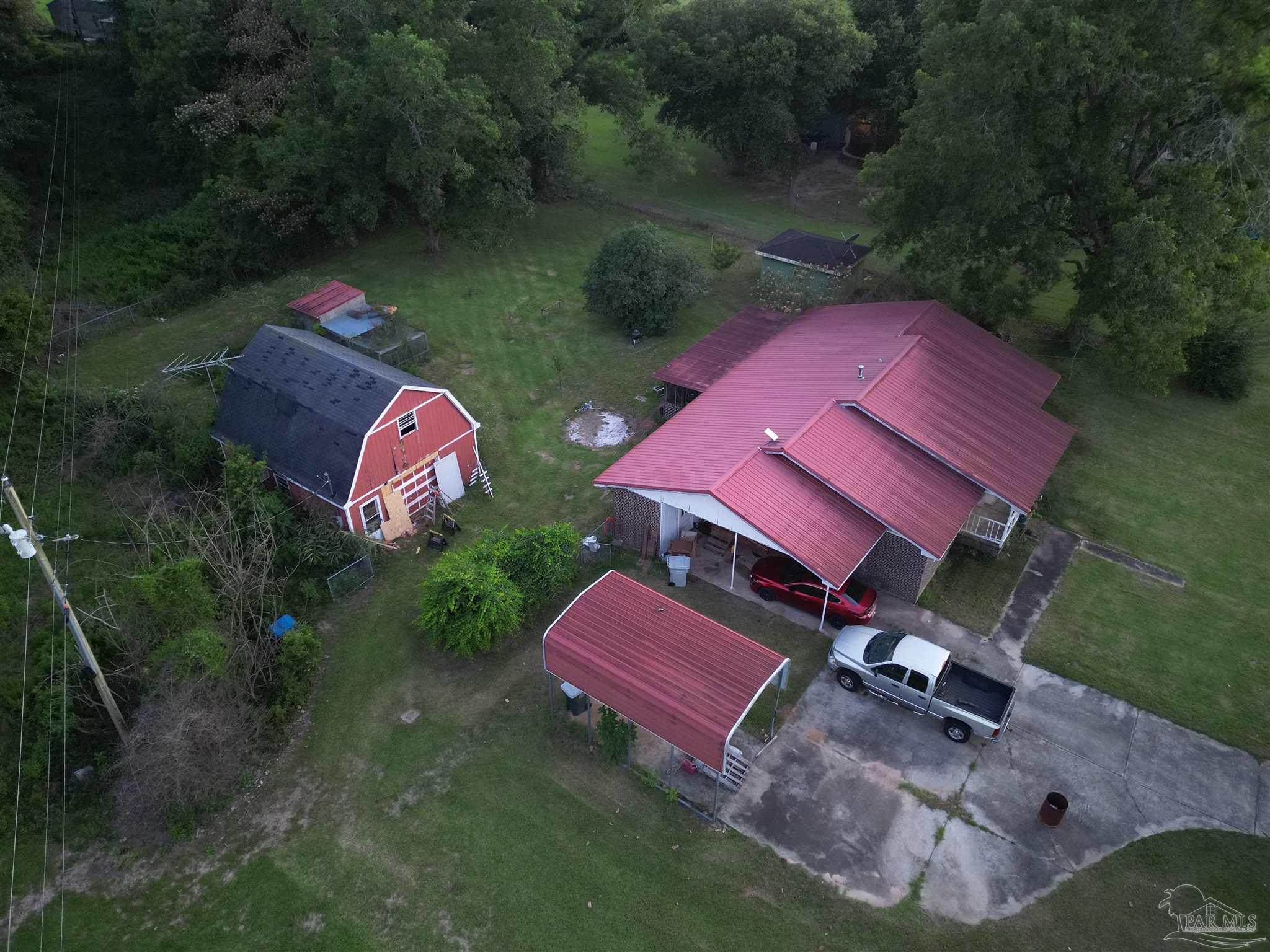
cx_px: 635
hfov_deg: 71.6
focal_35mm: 24
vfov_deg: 56.8
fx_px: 881
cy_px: 476
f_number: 1.7
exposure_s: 1/12.5
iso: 800
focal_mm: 6.72
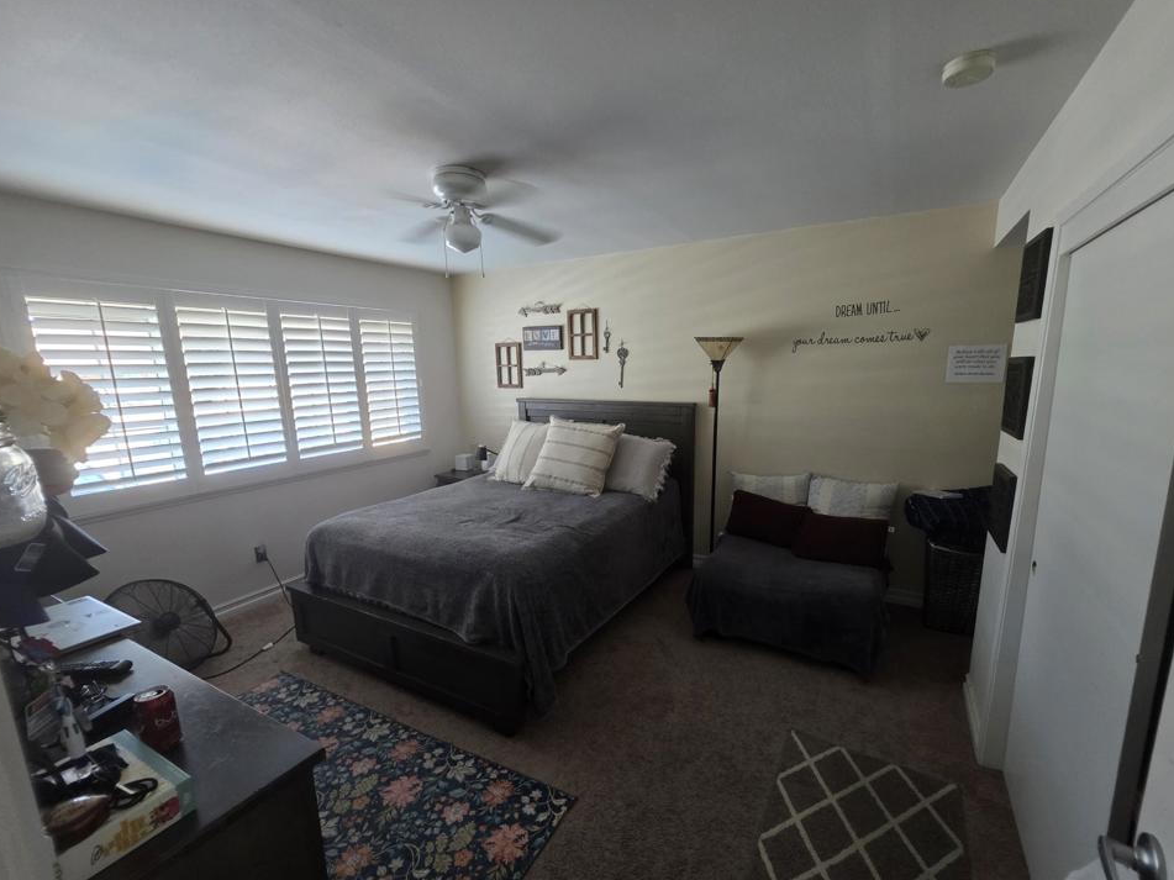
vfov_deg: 85.6
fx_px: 475
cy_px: 465
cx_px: 614
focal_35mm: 14
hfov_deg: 102.0
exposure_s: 1/60
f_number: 1.9
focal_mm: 2.2
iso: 400
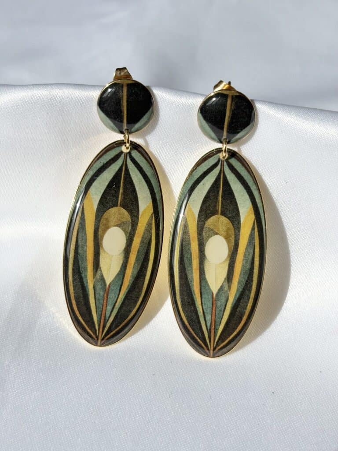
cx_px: 169
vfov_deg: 36.8
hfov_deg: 28.0
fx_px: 677
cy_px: 226
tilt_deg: -46.3
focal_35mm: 52
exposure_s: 1/4630
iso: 32
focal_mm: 5.96
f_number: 1.6
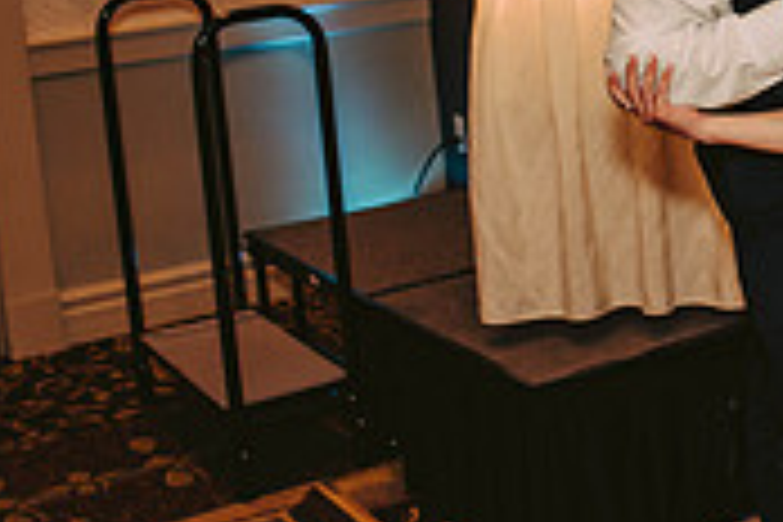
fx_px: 1740
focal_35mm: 80
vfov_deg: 16.5
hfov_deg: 22.8
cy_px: -65
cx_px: 994
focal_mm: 24
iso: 800
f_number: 2.8
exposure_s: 1/125
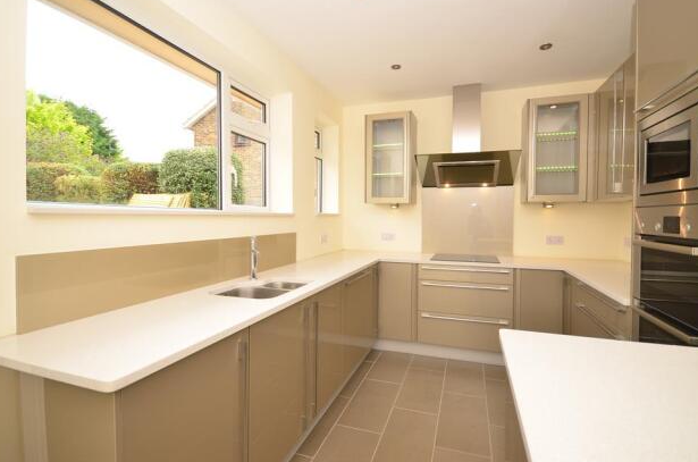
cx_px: 360
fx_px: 310
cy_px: 218
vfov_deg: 73.4
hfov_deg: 96.8
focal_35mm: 16
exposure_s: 1/50
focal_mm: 10
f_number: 5
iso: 200
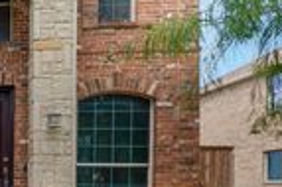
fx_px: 329
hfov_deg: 33.0
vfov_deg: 31.7
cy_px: 71
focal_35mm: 42
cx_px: -93
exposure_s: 1/80
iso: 100
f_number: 9
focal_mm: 12
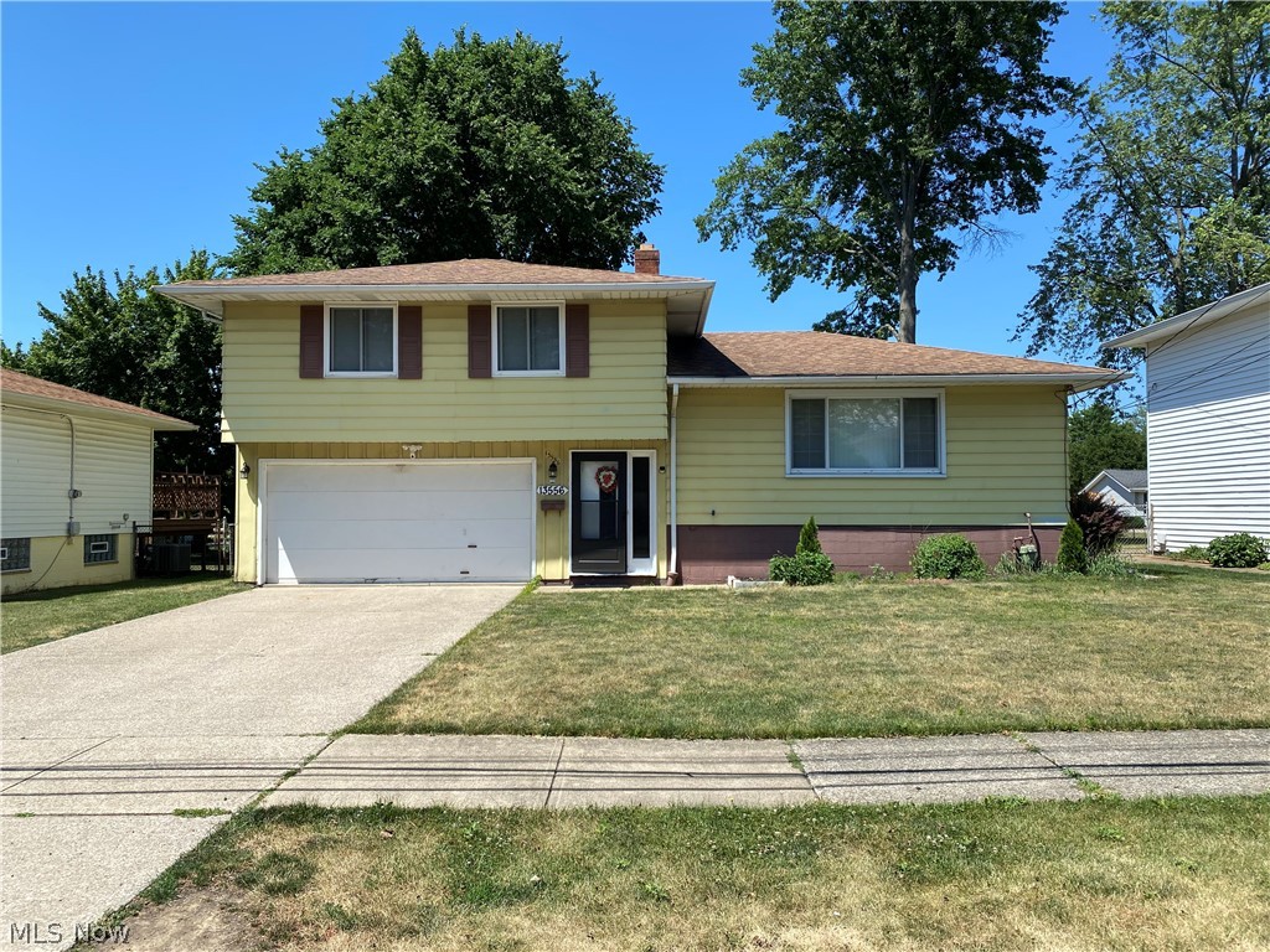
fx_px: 954
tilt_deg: +1.9
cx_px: 635
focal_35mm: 26
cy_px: 476
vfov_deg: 53.1
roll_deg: -0.4
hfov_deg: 67.3
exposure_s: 1/2410
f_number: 1.8
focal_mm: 4.25
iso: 32
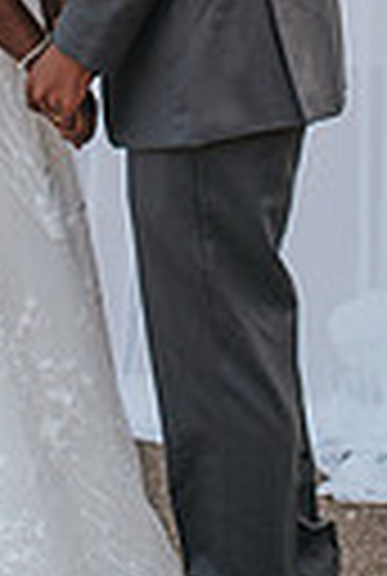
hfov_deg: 7.4
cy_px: -230
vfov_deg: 10.7
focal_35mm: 186
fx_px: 2983
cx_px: 29
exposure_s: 1/1250
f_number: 2.8
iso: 100
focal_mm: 35
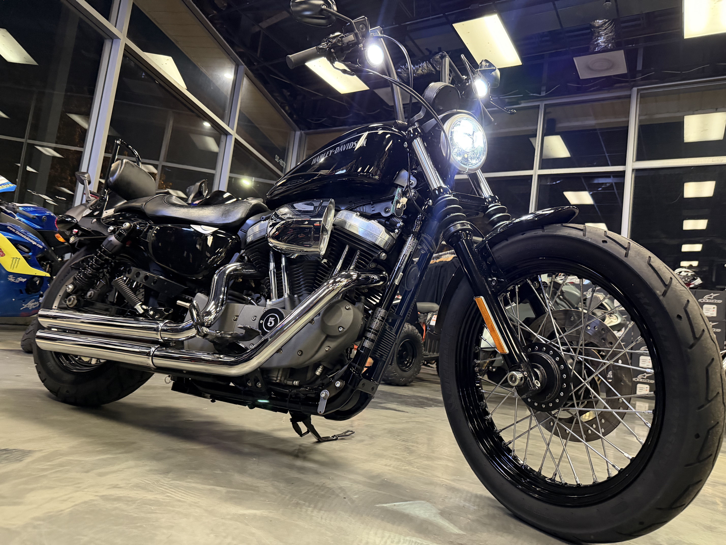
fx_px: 503
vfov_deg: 56.8
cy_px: 272
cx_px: 363
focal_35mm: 24
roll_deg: -7.6
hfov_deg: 71.6
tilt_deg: +6.8
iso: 640
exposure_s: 1/40
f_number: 1.78
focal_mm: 6.76
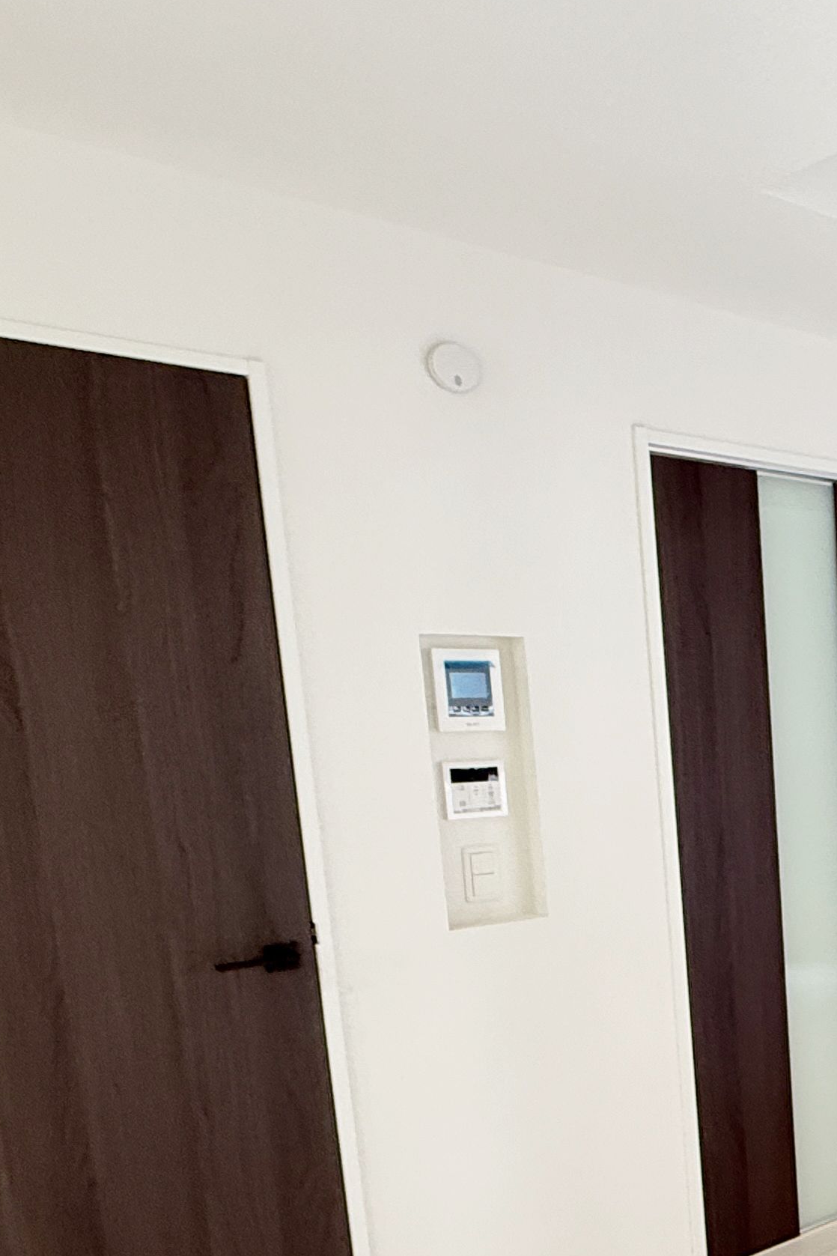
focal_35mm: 35
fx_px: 1221
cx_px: 1186
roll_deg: +0.7
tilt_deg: -7.7
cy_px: 883
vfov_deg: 52.9
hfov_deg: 28.2
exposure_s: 1/60
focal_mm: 2.22
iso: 400
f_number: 2.2
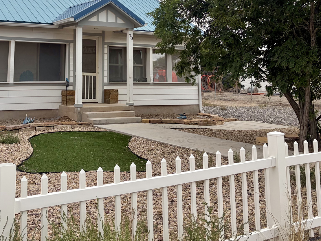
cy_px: 22
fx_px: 445
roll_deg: +0.2
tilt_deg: +7.4
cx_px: 101
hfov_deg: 39.1
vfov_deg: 29.0
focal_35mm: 48
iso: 64
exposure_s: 1/7813
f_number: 1.6
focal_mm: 5.96
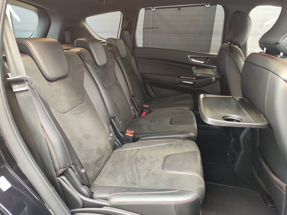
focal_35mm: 23
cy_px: 108
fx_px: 191
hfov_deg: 73.9
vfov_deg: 58.9
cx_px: 144
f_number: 1.69
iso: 899
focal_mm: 7.01
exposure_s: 1/50
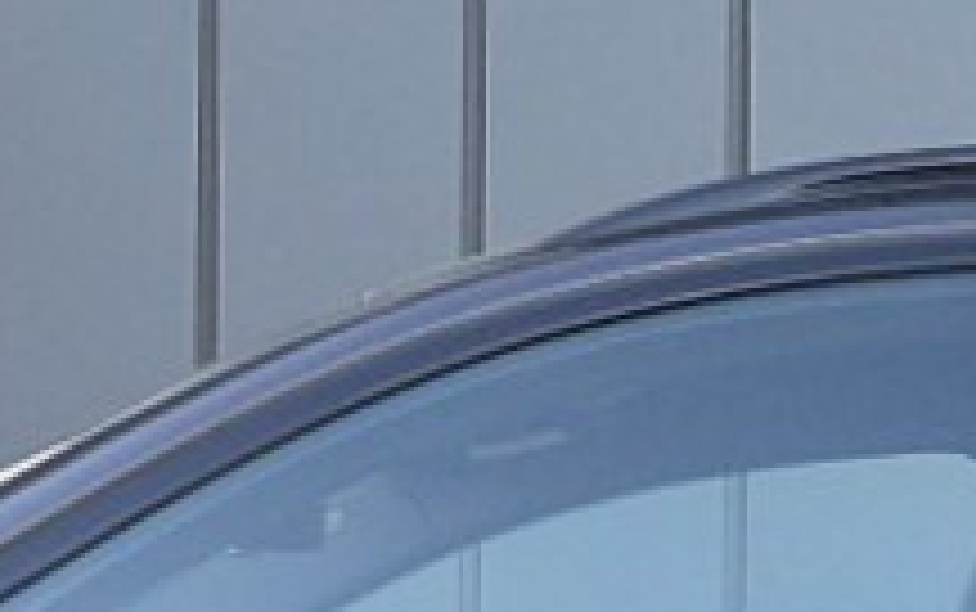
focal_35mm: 263
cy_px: 914
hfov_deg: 8.0
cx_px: 715
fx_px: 6996
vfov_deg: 5.0
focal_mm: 23
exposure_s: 1/60
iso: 500
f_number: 8
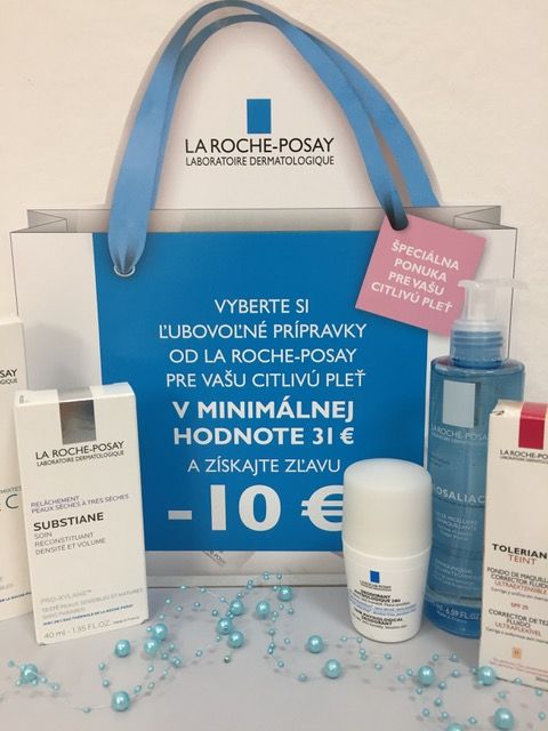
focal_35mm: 29
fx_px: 612
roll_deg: +1.1
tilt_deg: -9.9
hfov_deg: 48.2
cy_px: 366
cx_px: 274
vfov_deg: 61.7
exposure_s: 1/33
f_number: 2.2
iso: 50
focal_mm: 4.15
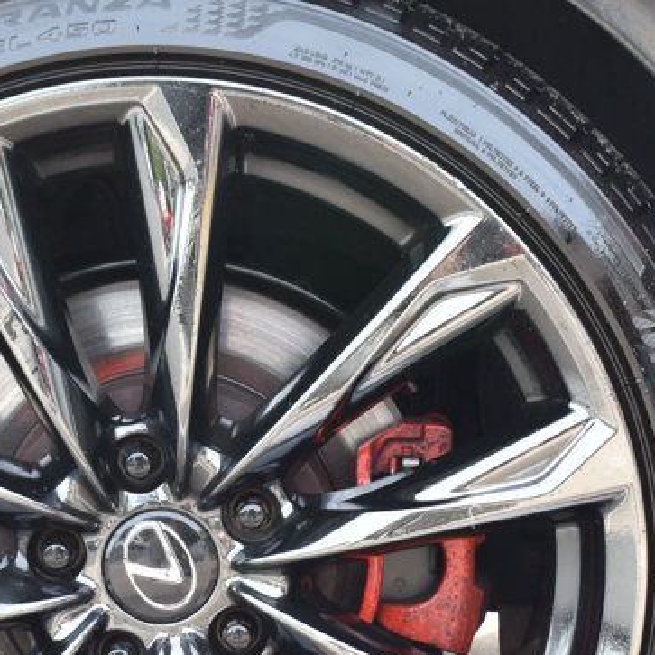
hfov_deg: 15.2
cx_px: 300
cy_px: 586
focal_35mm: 115
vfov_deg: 15.0
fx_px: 2462
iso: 360
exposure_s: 1/125
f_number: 5.6
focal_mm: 32
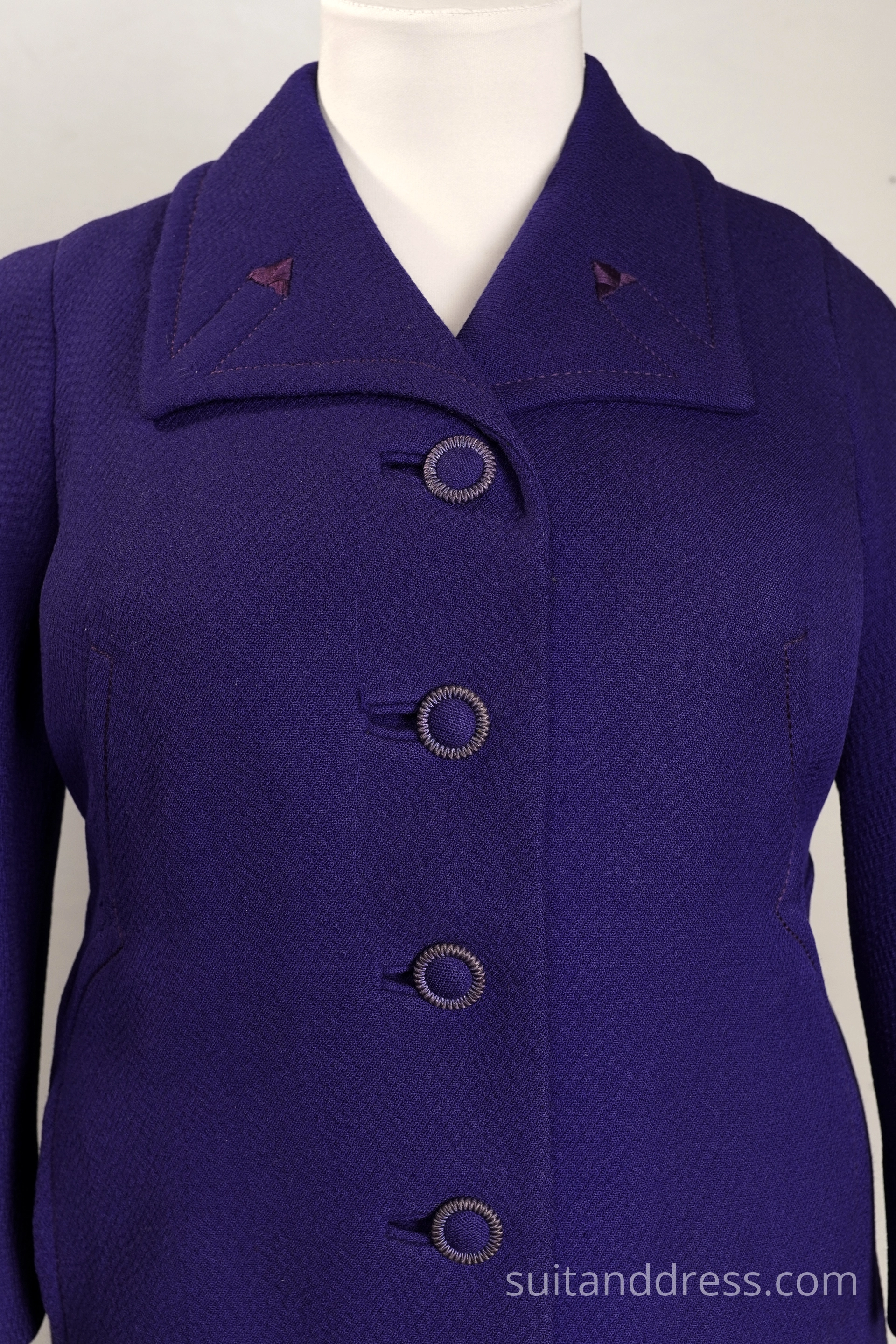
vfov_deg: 41.1
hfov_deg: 28.1
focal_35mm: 48
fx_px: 1792
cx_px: 448
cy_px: 672
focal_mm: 32
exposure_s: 1/40
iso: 400
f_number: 5.6
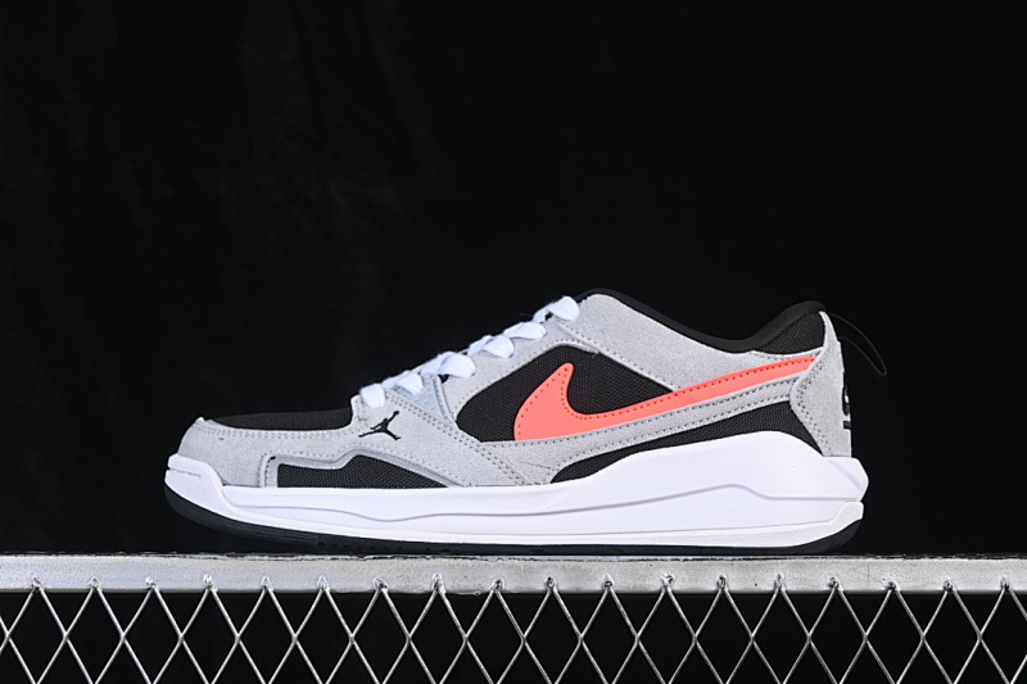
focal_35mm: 75
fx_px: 2139
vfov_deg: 18.2
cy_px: 342
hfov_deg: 27.0
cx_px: 514
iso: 160
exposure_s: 1/80
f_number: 7.1
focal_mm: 50
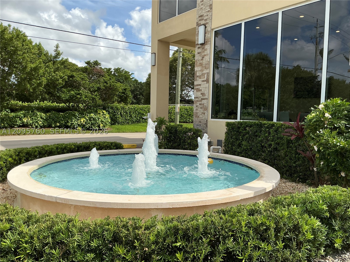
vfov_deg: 49.7
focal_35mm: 28
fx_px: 283
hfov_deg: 63.4
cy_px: 131
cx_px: 175
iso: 25
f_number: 1.8
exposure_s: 1/1848
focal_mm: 3
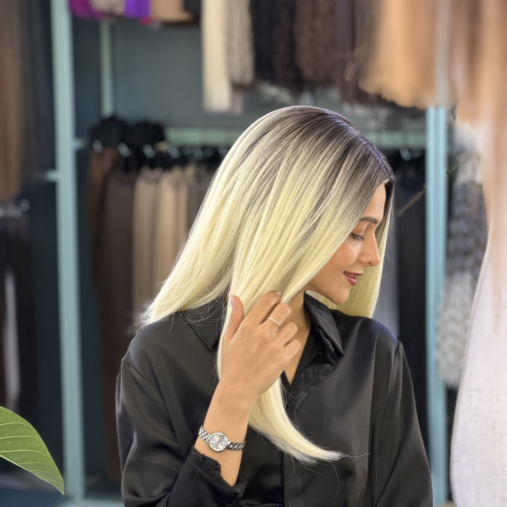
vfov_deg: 19.1
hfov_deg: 19.1
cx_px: 254
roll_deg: +0.3
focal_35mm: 91
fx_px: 1508
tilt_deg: -7.6
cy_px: 298
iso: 125
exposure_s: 1/33
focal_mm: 9
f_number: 2.8
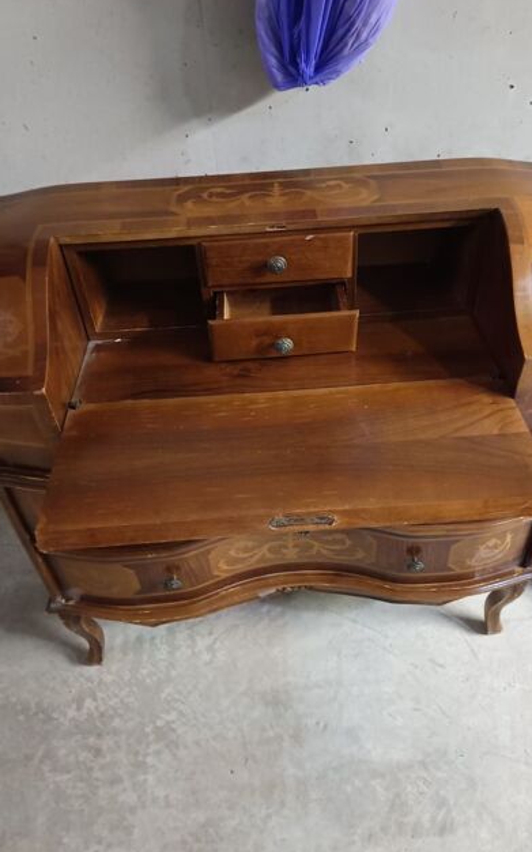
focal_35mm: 26
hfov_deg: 47.5
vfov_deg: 70.4
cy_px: 421
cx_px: 283
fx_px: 603
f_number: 1.7
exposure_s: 1/16.7
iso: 3671
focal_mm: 5.31
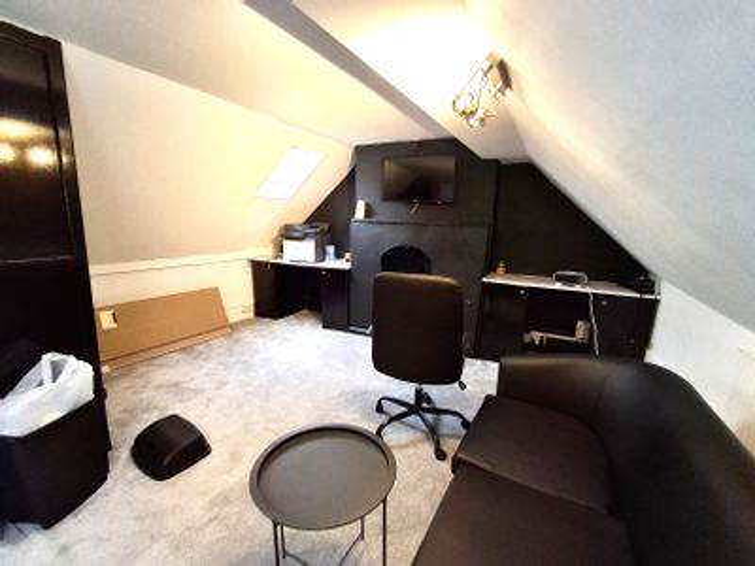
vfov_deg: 78.1
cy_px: 283
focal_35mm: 16
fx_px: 349
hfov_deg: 94.5
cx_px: 378
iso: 250
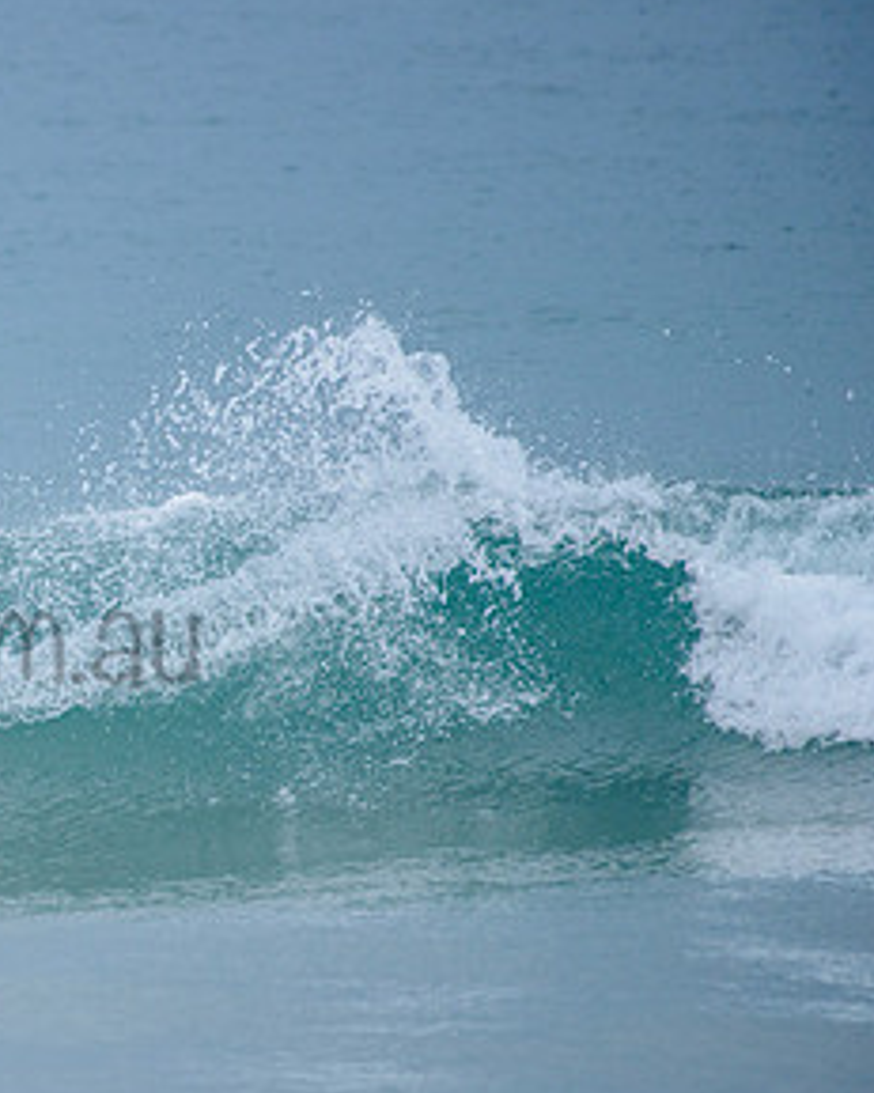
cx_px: -201
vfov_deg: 2.1
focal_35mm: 905
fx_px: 29278
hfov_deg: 1.7
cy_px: 596
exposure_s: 1/2000
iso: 560
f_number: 5.6
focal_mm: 480
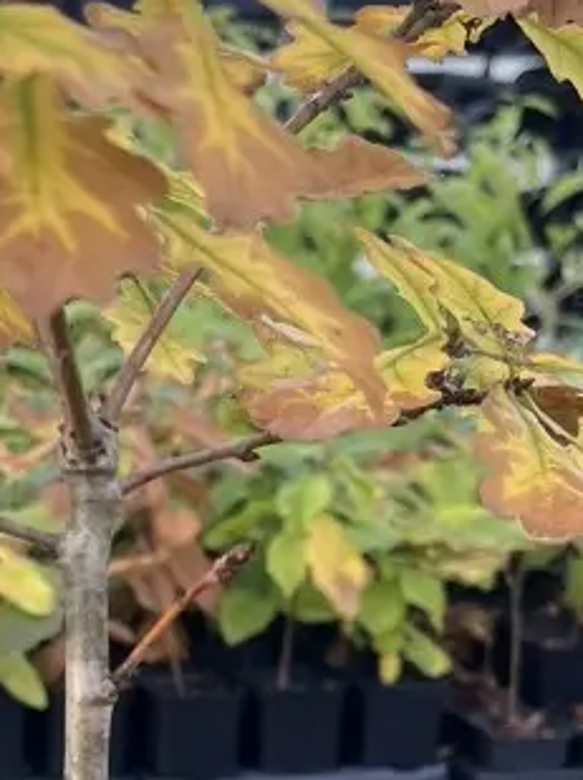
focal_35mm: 91
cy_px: 682
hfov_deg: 16.0
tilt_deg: -14.1
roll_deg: -2.2
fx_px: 2048
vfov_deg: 21.2
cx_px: 73
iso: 125
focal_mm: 5.1
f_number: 1.6
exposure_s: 1/112
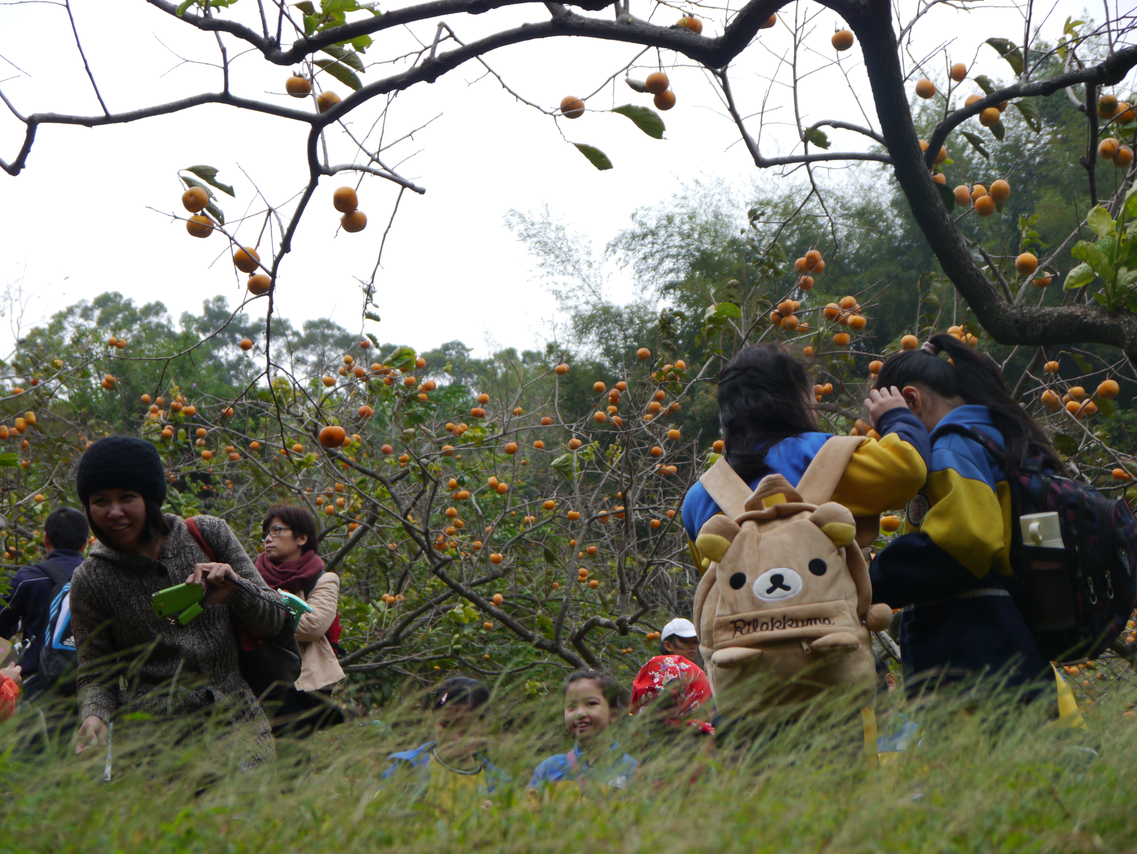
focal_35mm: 84
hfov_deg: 23.3
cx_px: 568
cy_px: 427
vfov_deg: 17.6
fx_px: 2760
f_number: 6.3
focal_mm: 42
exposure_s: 1/200
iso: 160
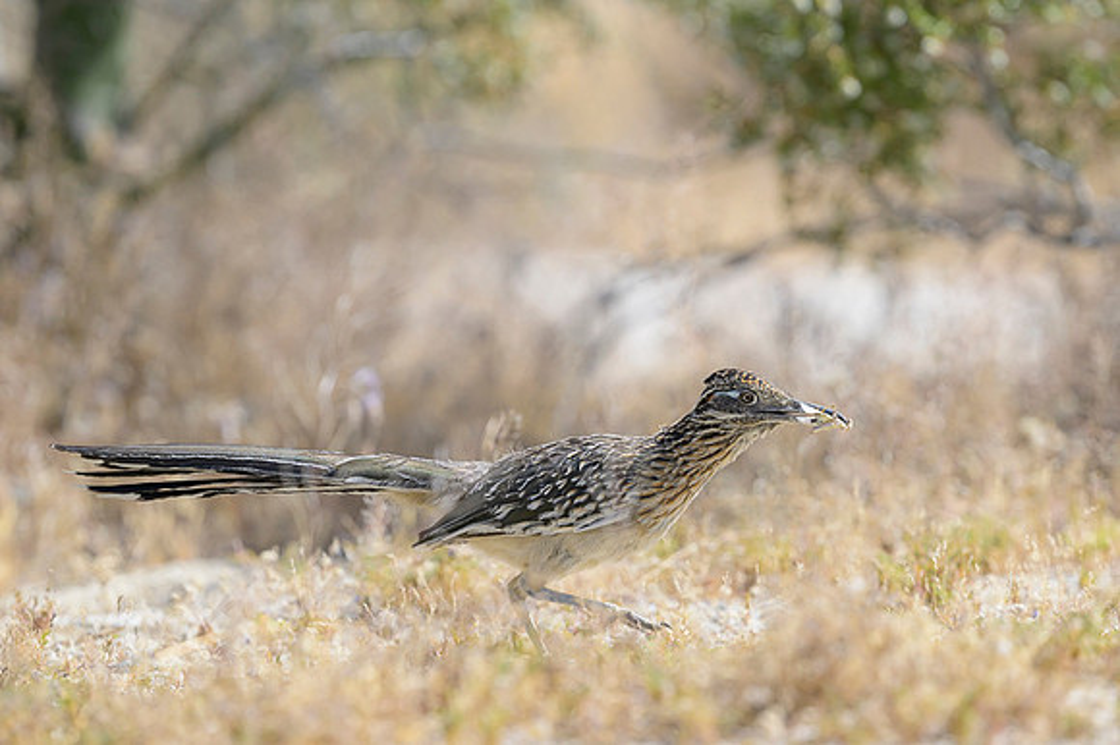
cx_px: 671
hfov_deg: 4.1
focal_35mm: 509
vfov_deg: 2.7
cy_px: 471
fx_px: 15834
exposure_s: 1/3200
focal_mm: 400
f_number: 4
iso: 400
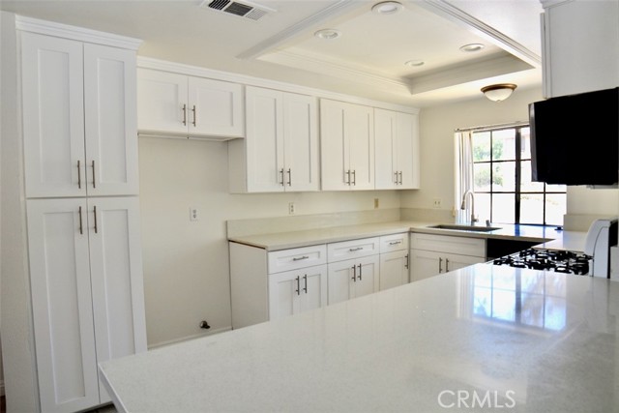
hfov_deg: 81.2
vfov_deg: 59.5
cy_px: 206
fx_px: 361
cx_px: 310
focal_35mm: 21
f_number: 5
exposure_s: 1/100
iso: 400
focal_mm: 14
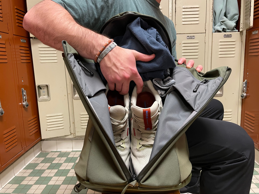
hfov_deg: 67.3
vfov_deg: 53.1
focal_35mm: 26
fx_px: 195
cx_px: 130
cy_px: 97
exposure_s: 1/54
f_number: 1.6
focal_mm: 4.2
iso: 320
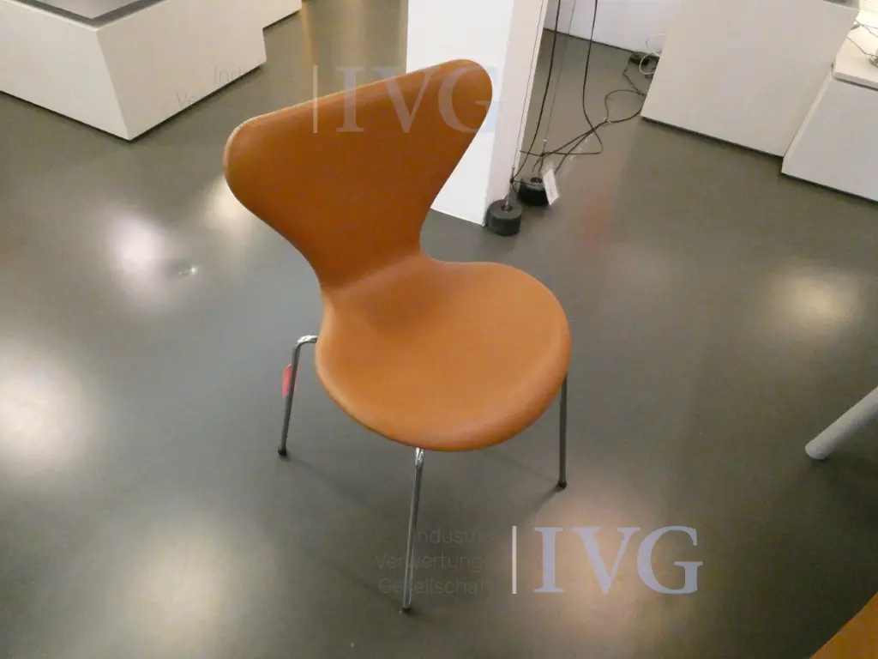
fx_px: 609
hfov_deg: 71.6
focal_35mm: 24
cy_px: 330
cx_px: 439
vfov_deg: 56.8
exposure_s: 1/125
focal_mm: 4.3
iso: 2000
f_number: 3.3
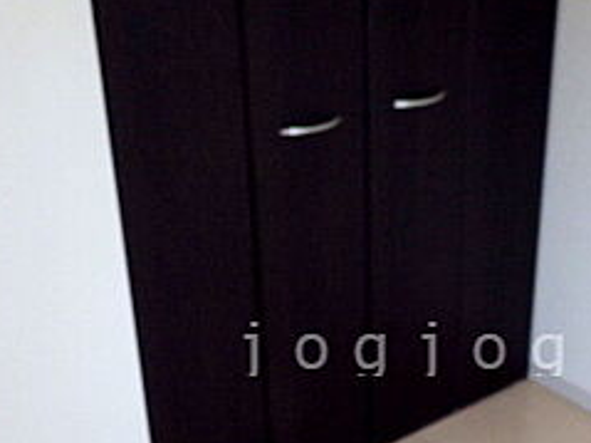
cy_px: 346
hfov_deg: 32.4
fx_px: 1007
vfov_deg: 24.4
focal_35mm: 59
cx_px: 408
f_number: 3.1
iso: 125
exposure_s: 1/45
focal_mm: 4
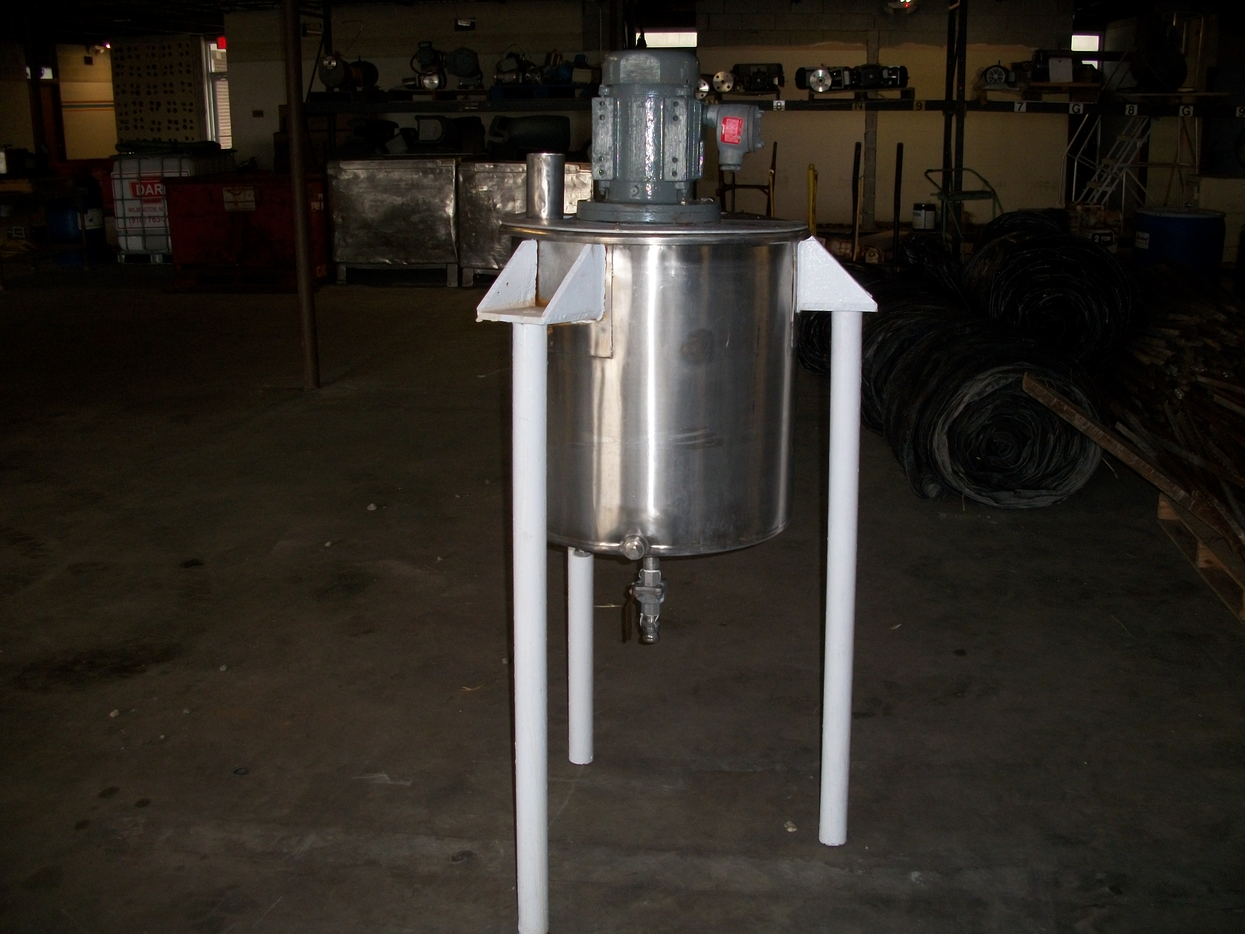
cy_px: 467
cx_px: 622
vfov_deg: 40.7
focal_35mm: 35
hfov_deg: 52.6
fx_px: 1259
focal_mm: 6.3
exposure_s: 1/60
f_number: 3.1
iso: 160
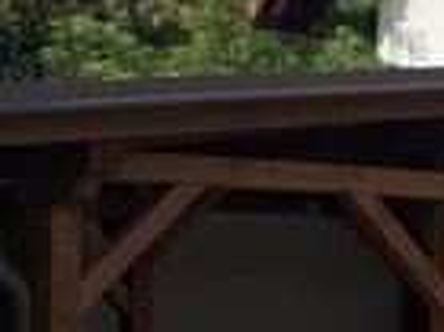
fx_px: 1704
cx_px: 920
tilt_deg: +4.6
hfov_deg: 12.8
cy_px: 153
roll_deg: +0.3
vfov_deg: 11.1
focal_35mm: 133
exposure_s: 1/5319
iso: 80
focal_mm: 6.76
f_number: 1.78
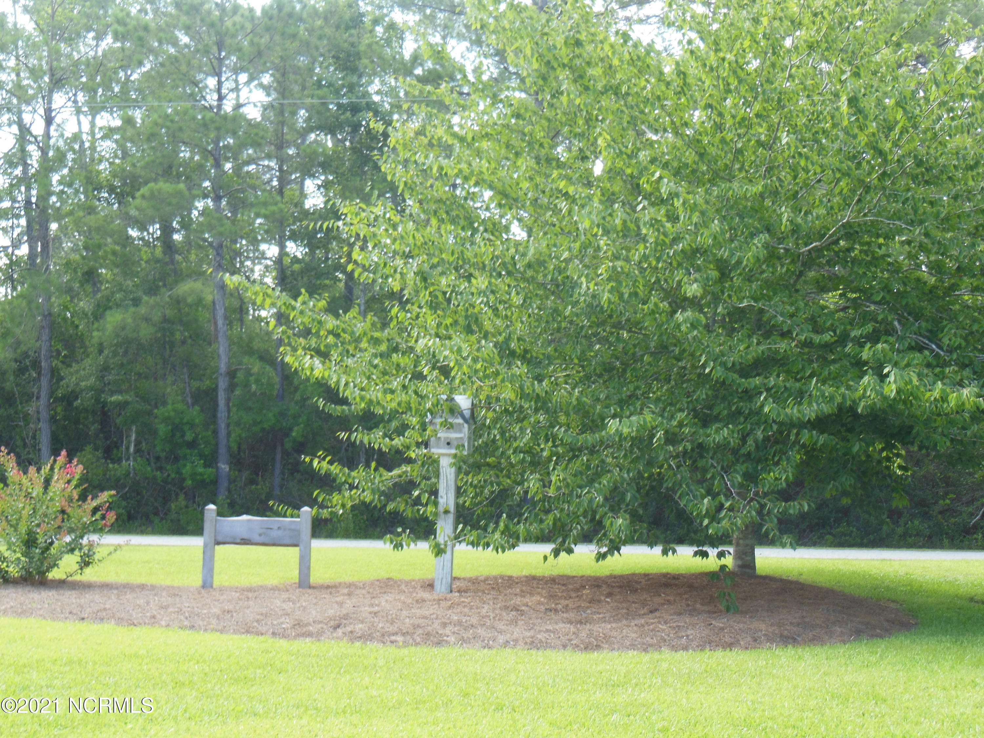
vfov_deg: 21.0
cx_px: 492
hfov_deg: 27.8
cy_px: 369
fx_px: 1990
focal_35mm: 70
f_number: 5.2
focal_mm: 12.4
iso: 125
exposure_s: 1/50
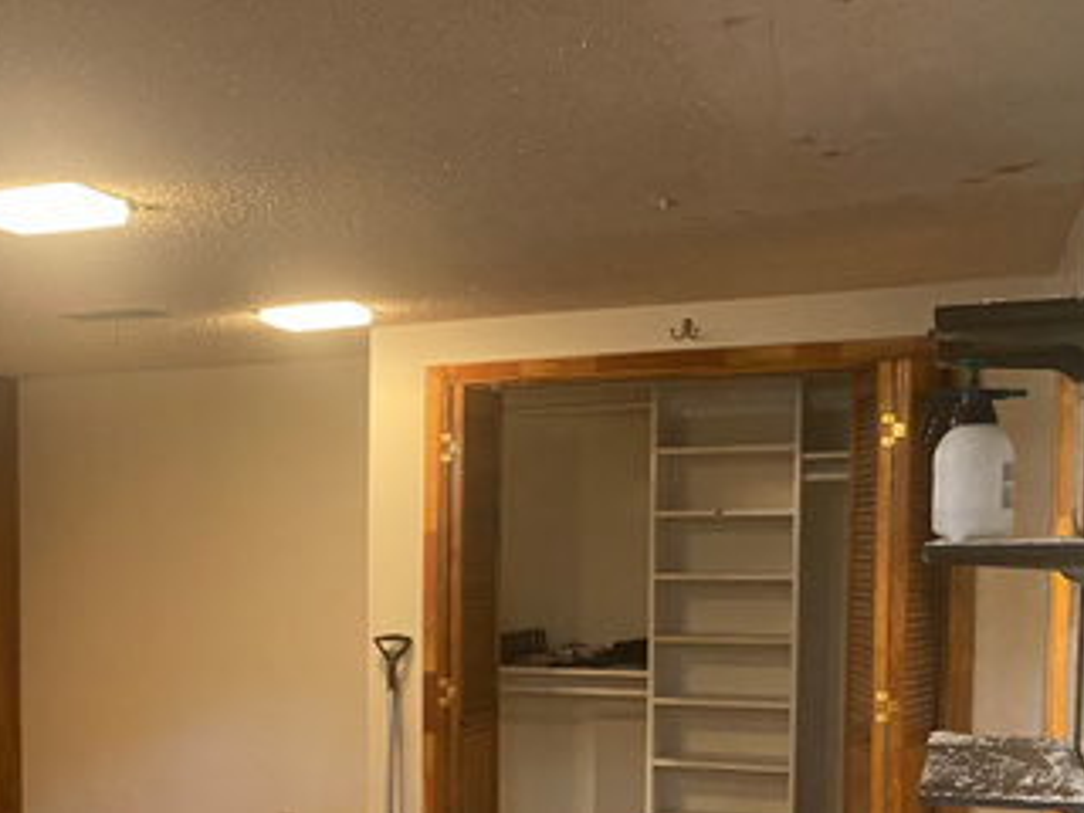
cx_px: 85
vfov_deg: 27.4
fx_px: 1628
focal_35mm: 52
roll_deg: +0.3
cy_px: 671
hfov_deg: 34.5
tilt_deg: -3.8
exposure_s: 1/30
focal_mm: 4.25
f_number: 1.8
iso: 500
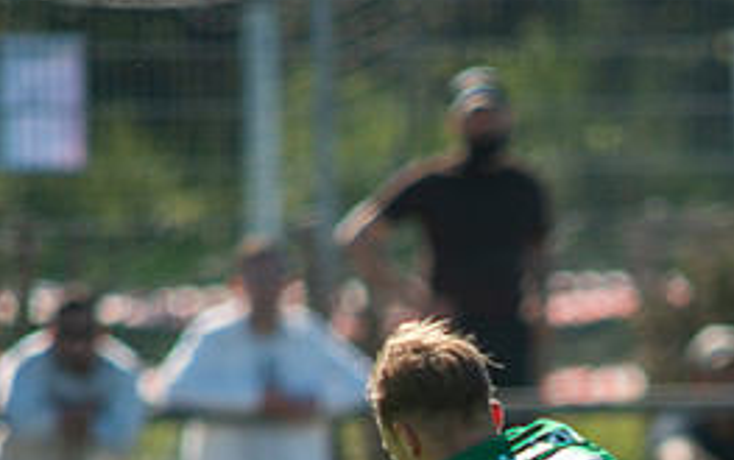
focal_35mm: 1268
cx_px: 719
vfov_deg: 1.0
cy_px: 679
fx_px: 25392
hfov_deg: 1.7
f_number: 4
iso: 280
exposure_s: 1/1600
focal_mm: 420
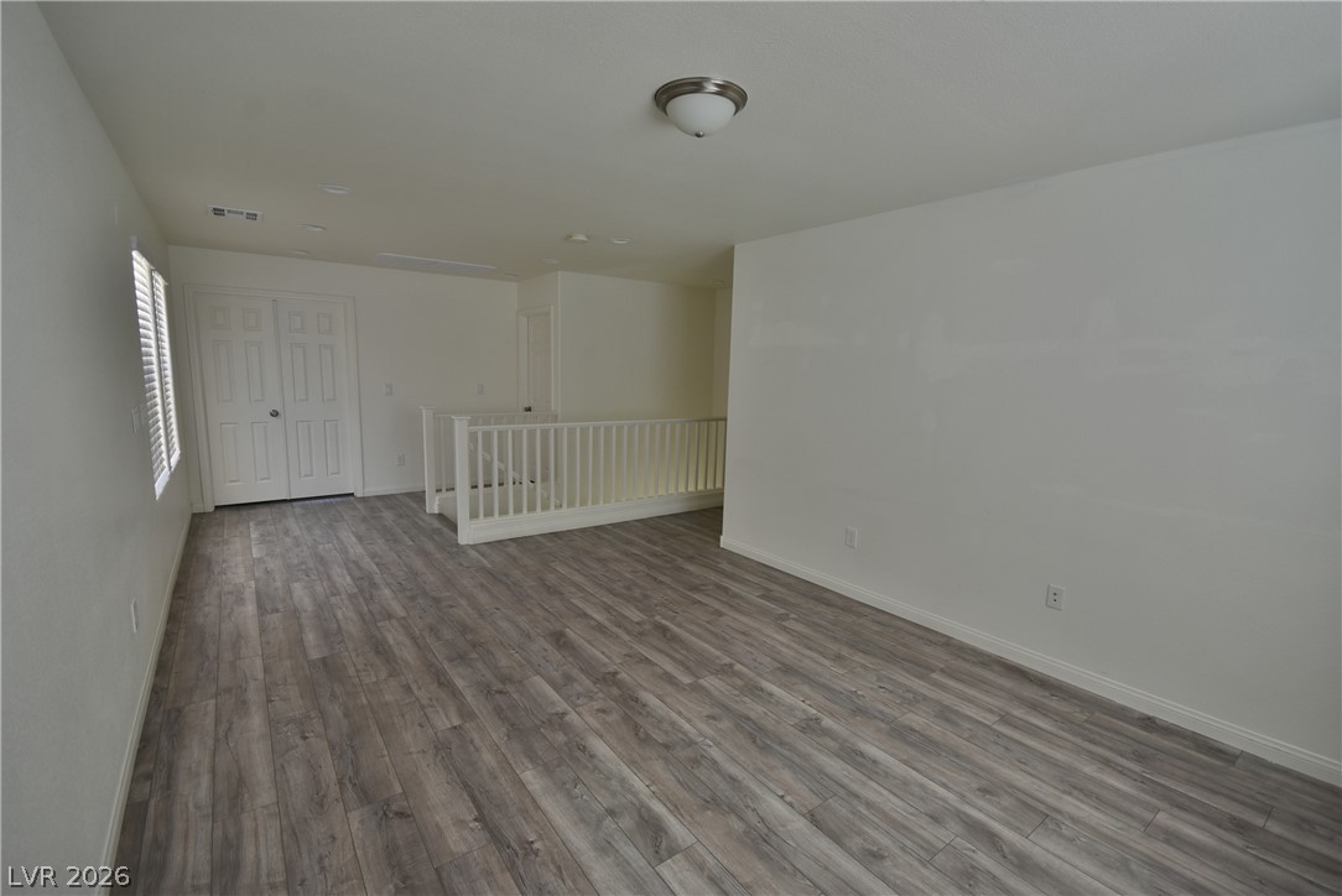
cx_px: 671
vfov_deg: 77.4
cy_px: 448
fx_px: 559
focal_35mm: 15
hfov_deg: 100.4
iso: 400
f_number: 6.3
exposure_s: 1/40
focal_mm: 10
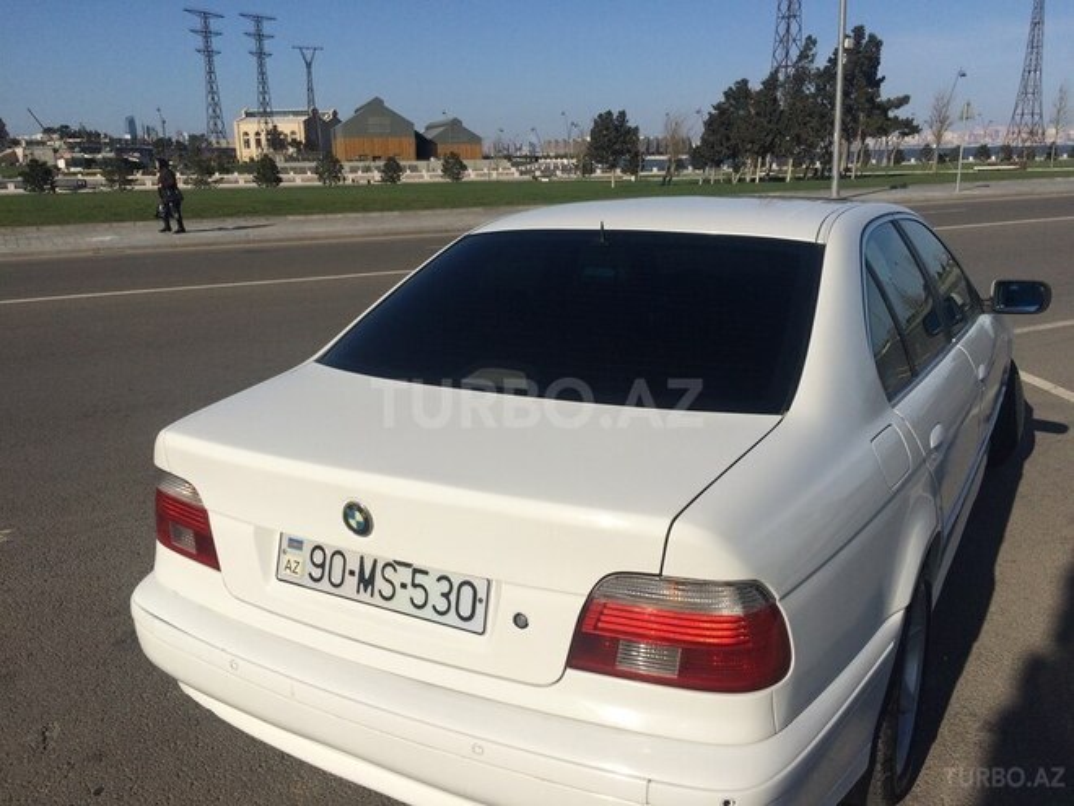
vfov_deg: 48.2
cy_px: 403
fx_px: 900
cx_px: 537
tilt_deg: -13.9
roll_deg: +1.3
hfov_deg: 61.7
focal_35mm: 29
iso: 40
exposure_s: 1/5882
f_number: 2.2
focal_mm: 4.15
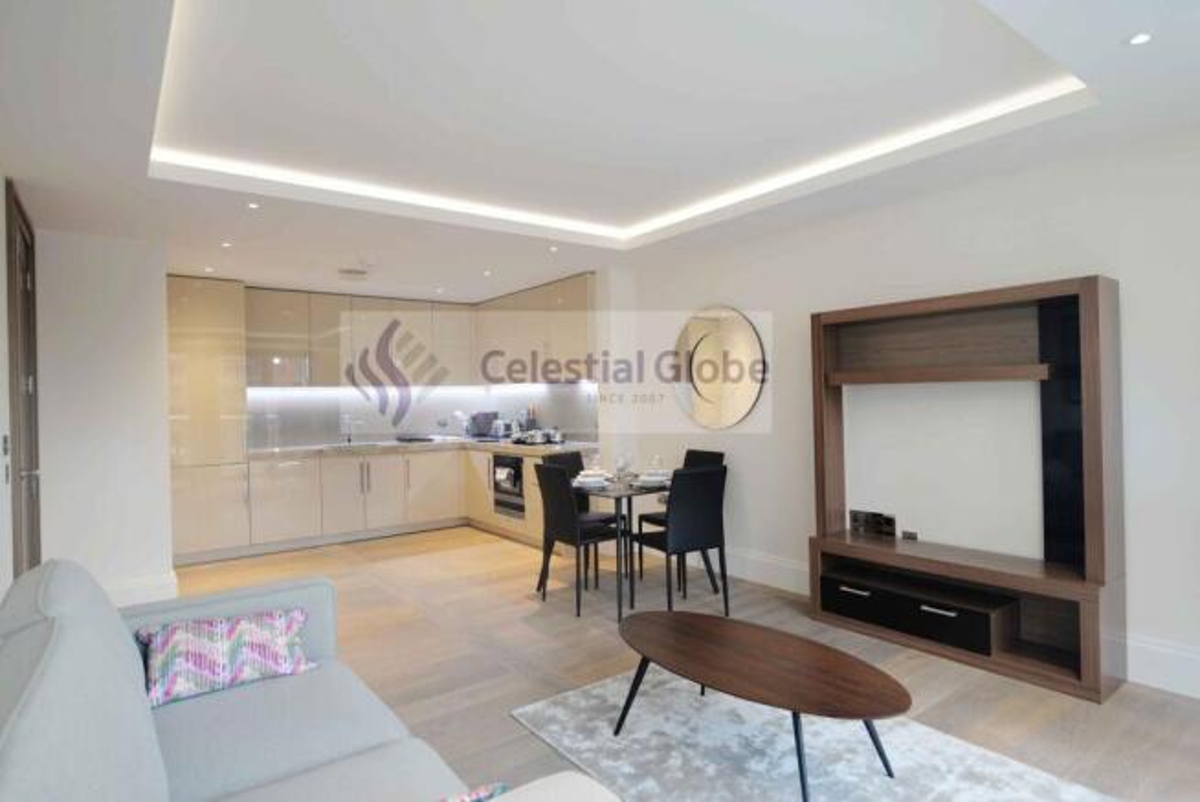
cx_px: 600
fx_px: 667
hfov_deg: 83.9
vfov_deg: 62.0
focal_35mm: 20
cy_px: 401
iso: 640
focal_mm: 20
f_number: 4
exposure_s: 1/60
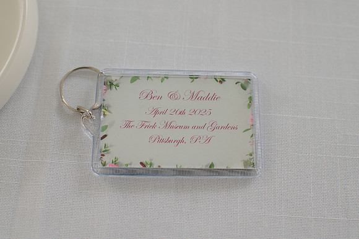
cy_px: 111
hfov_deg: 44.3
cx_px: 184
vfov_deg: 30.3
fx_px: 441
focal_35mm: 44
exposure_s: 1/250
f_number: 3.2
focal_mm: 35
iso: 250
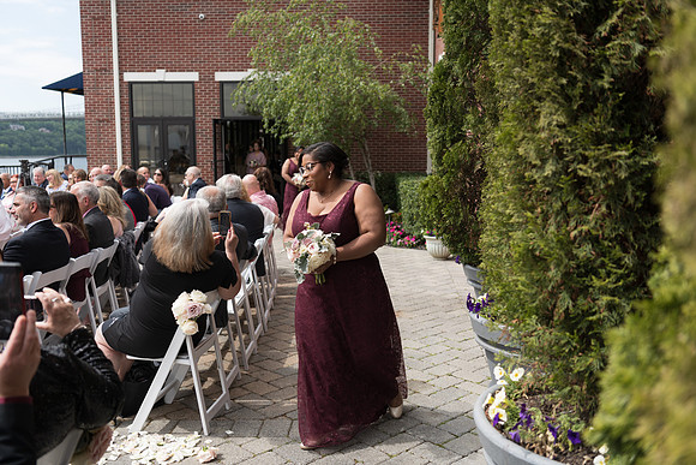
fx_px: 657
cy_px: 232
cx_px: 348
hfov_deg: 55.8
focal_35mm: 34
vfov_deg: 38.9
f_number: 2.8
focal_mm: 34
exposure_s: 1/640
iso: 64
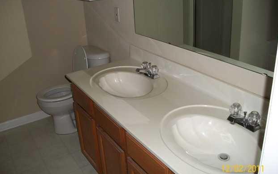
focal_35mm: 35
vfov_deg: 36.3
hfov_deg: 55.3
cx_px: 136
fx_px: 265
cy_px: 85
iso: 80
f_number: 2.9
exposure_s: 1/30
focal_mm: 5.7
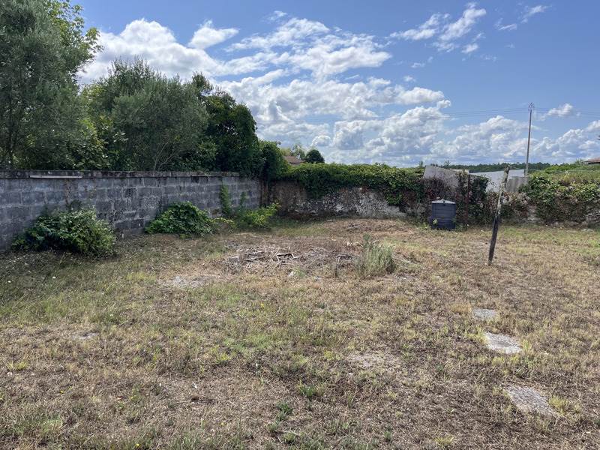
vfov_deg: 53.1
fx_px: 451
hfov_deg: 67.3
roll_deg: -0.5
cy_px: 225
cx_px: 300
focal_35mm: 26
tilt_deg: -6.1
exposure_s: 1/2755
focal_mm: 5.1
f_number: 1.6
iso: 50
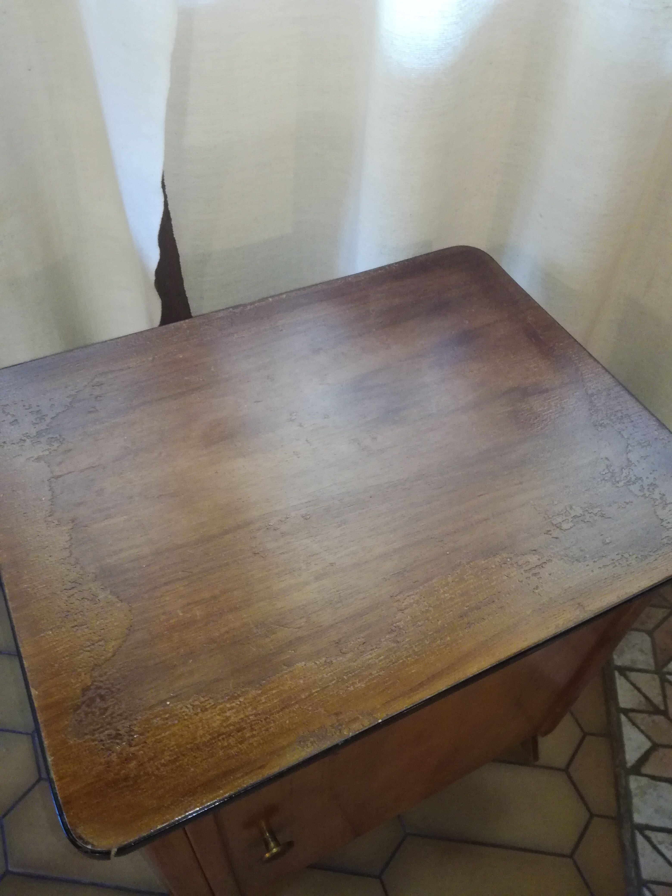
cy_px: 448
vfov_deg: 65.3
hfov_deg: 51.4
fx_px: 699
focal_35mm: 27
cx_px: 336
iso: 500
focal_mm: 3.79
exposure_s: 1/20
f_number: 2
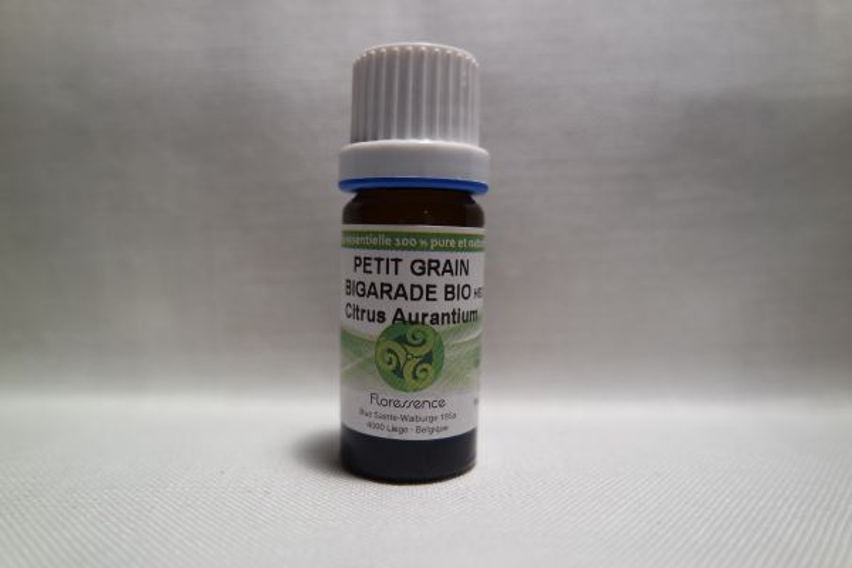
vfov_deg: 53.1
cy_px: 284
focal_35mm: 24
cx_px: 426
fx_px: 568
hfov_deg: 73.7
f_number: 3.5
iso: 200
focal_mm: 16
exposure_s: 1/40
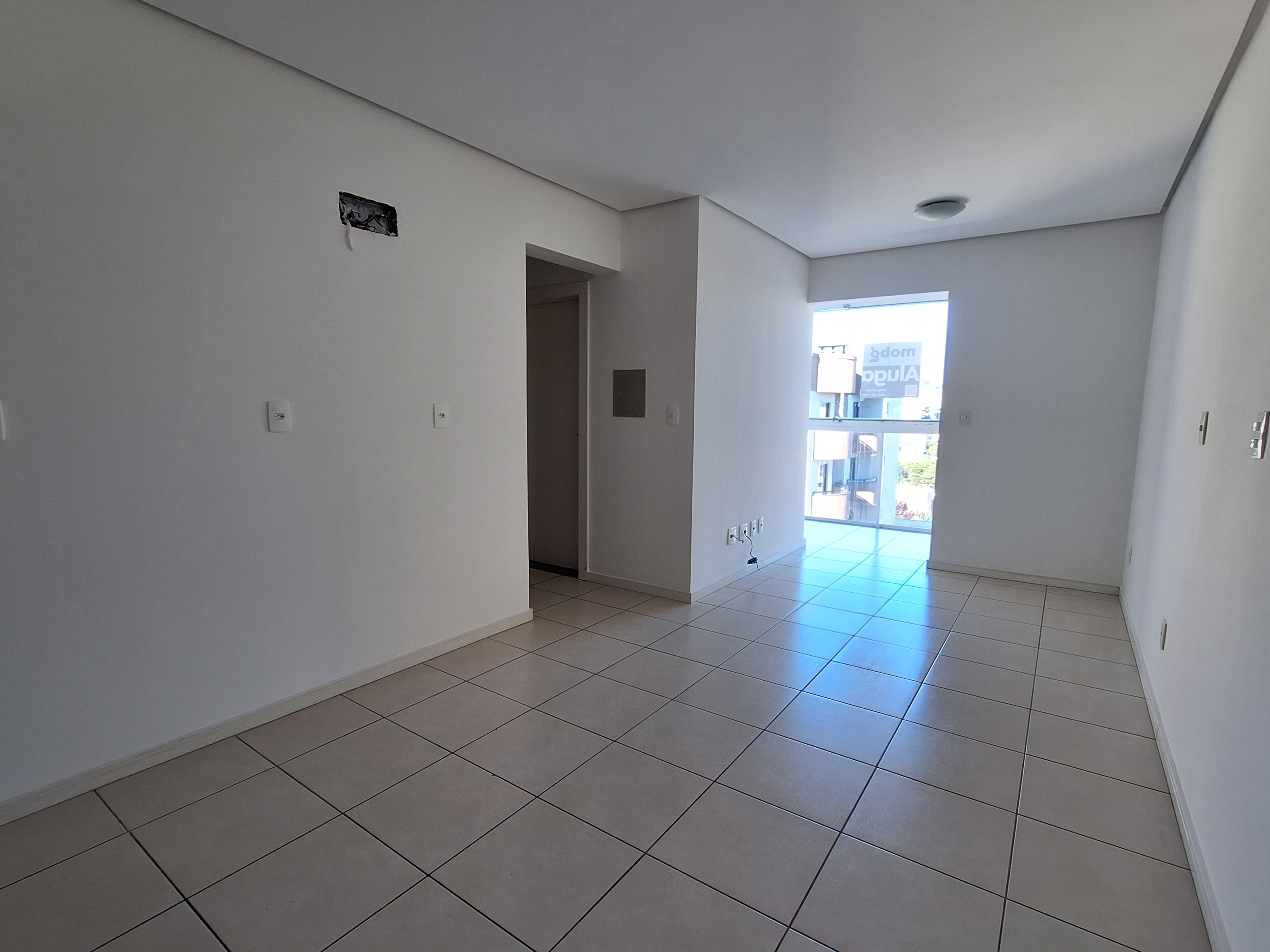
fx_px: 587
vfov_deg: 78.1
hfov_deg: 94.5
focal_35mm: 16
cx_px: 627
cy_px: 490
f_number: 2.2
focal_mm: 1.74
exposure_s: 1/60
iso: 50
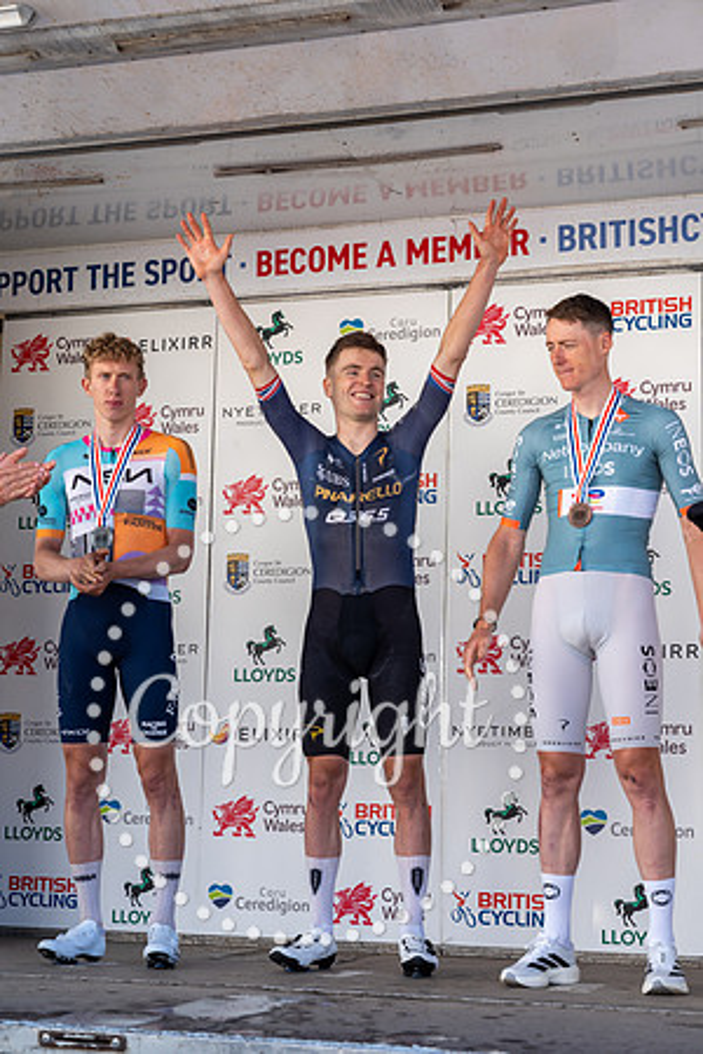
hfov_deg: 20.0
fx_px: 1992
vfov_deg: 29.7
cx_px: 352
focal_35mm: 68
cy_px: 527
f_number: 5
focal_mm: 68
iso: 125
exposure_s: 1/250
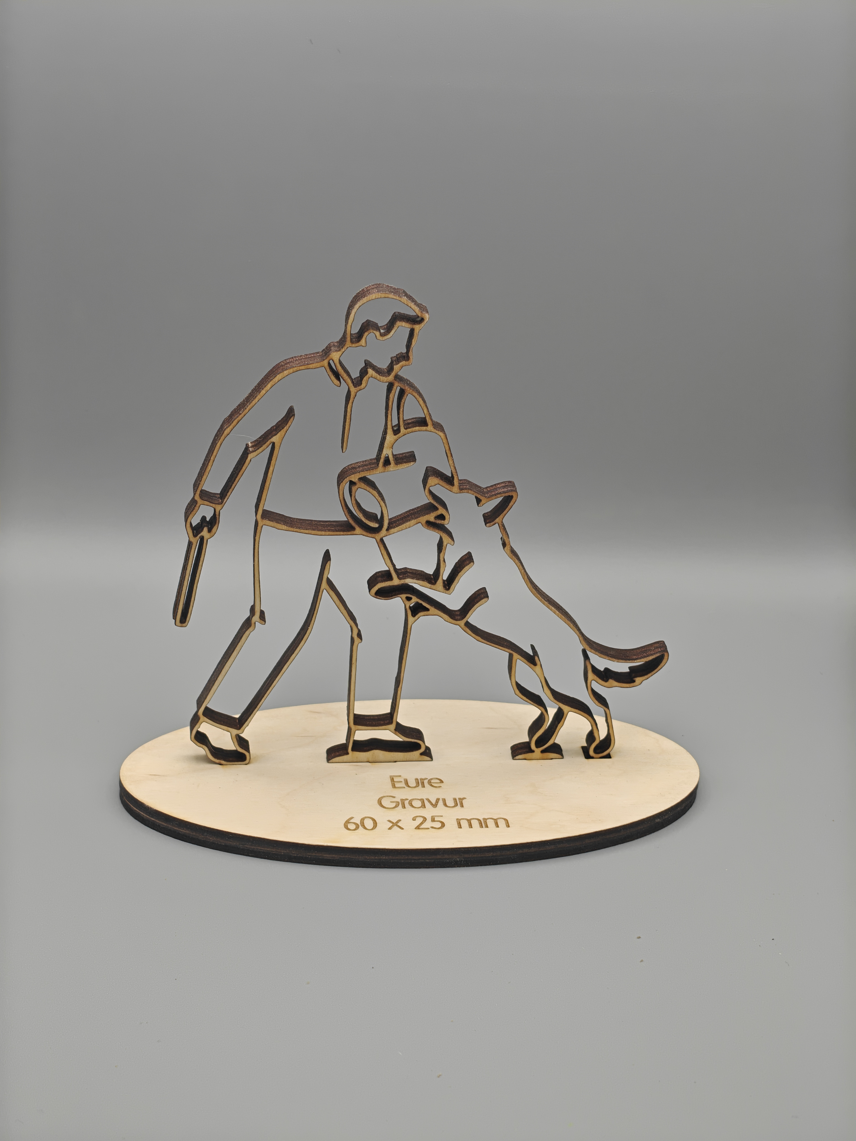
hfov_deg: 20.2
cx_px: 428
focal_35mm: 73
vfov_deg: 26.7
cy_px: 570
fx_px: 2407
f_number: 16
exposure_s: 1/100
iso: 200
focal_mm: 13.85
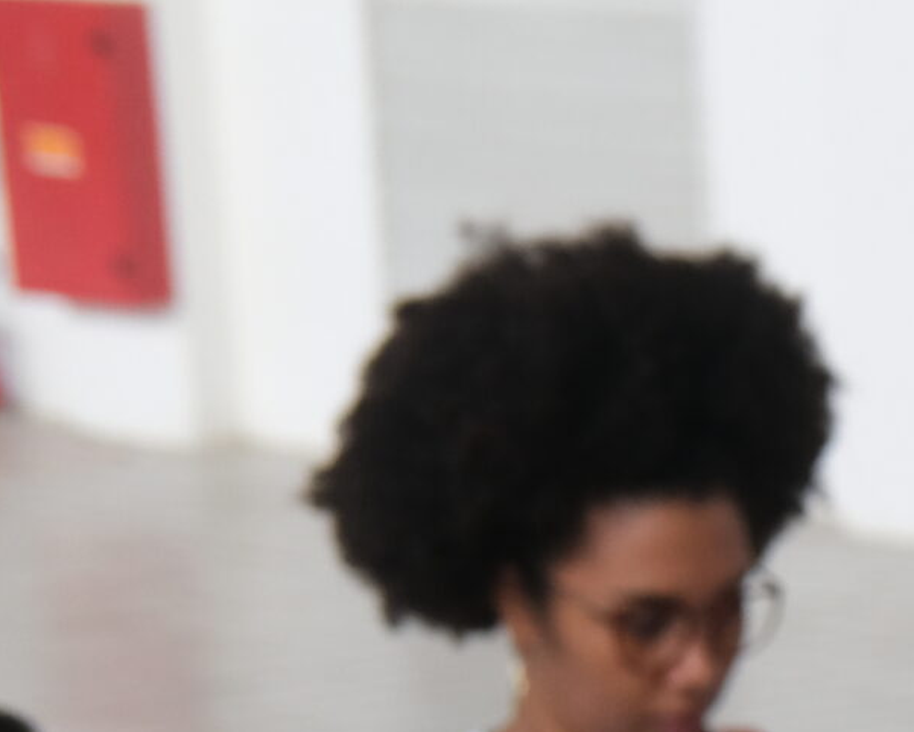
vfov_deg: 7.1
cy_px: 1261
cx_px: 1942
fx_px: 5736
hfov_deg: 8.5
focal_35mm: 212
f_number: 4
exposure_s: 1/125
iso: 1000
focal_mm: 35
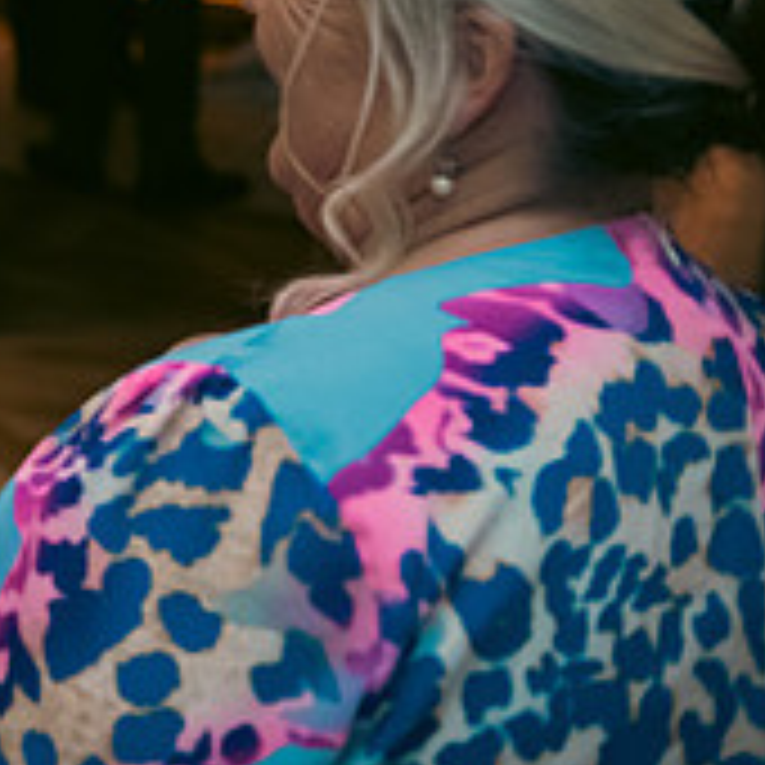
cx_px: -495
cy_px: -52
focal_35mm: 122
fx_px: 3050
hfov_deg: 13.2
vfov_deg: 14.0
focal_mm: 42
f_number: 3.5
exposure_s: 1/160
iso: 800
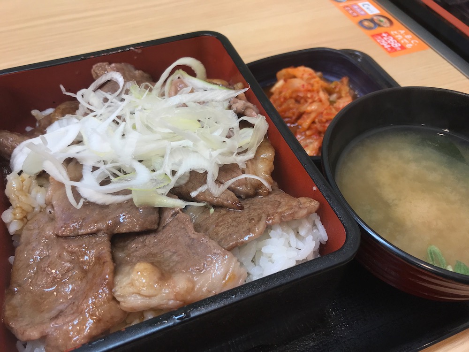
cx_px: 234
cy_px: 176
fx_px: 379
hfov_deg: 63.4
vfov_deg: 49.7
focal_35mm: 28
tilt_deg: -50.9
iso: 25
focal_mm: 3.99
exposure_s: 1/60
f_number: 1.8
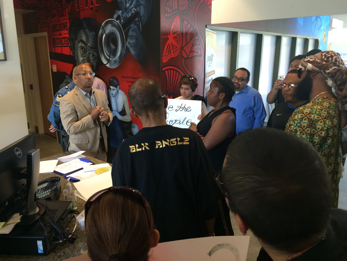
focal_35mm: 29
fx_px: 291
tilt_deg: -17.2
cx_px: 174
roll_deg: +2.0
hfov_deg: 61.7
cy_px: 130
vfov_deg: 48.2
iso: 160
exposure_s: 1/30
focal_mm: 4.15
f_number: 2.2
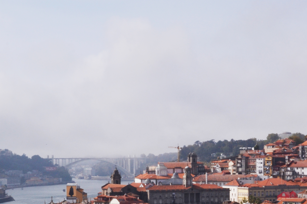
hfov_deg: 19.2
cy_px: 157
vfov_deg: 12.9
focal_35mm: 106
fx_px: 904
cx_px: 212
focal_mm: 35
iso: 100
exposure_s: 1/125
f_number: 29
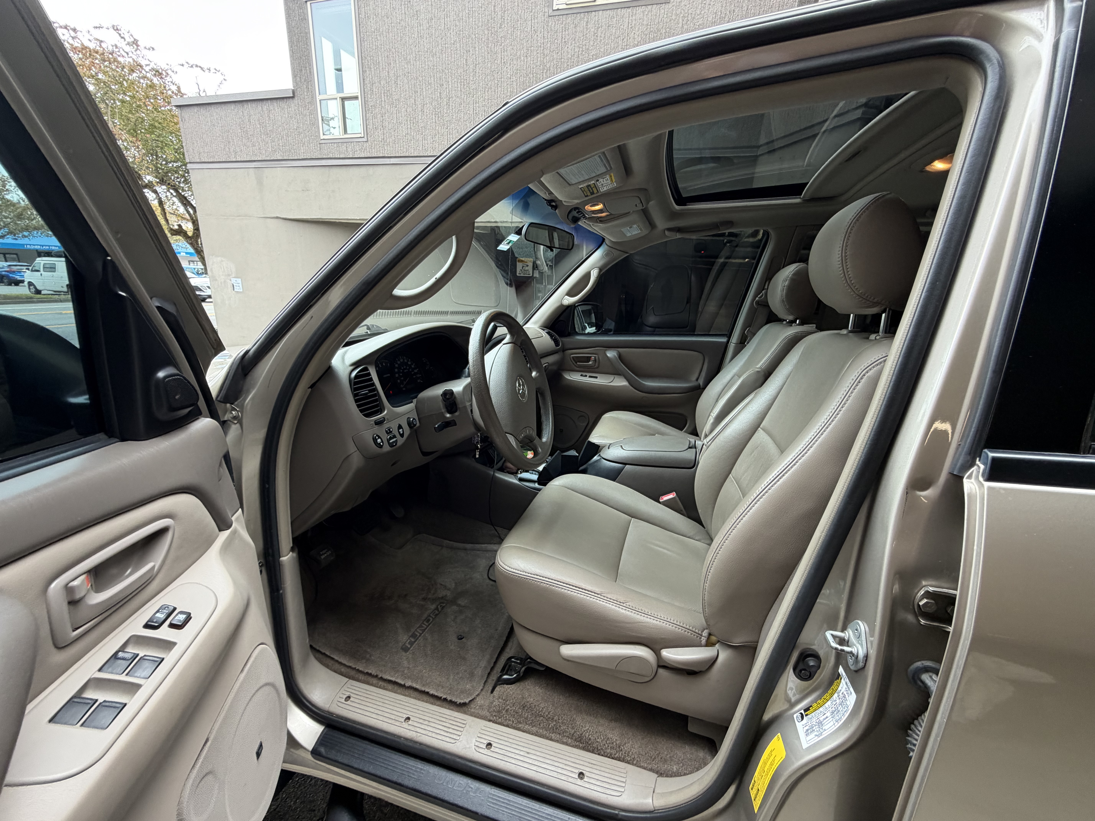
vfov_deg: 85.7
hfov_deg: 102.1
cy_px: 410
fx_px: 443
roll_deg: -1.4
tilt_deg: -17.9
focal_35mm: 14
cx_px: 548
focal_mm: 2.22
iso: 125
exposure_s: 1/121
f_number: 2.2
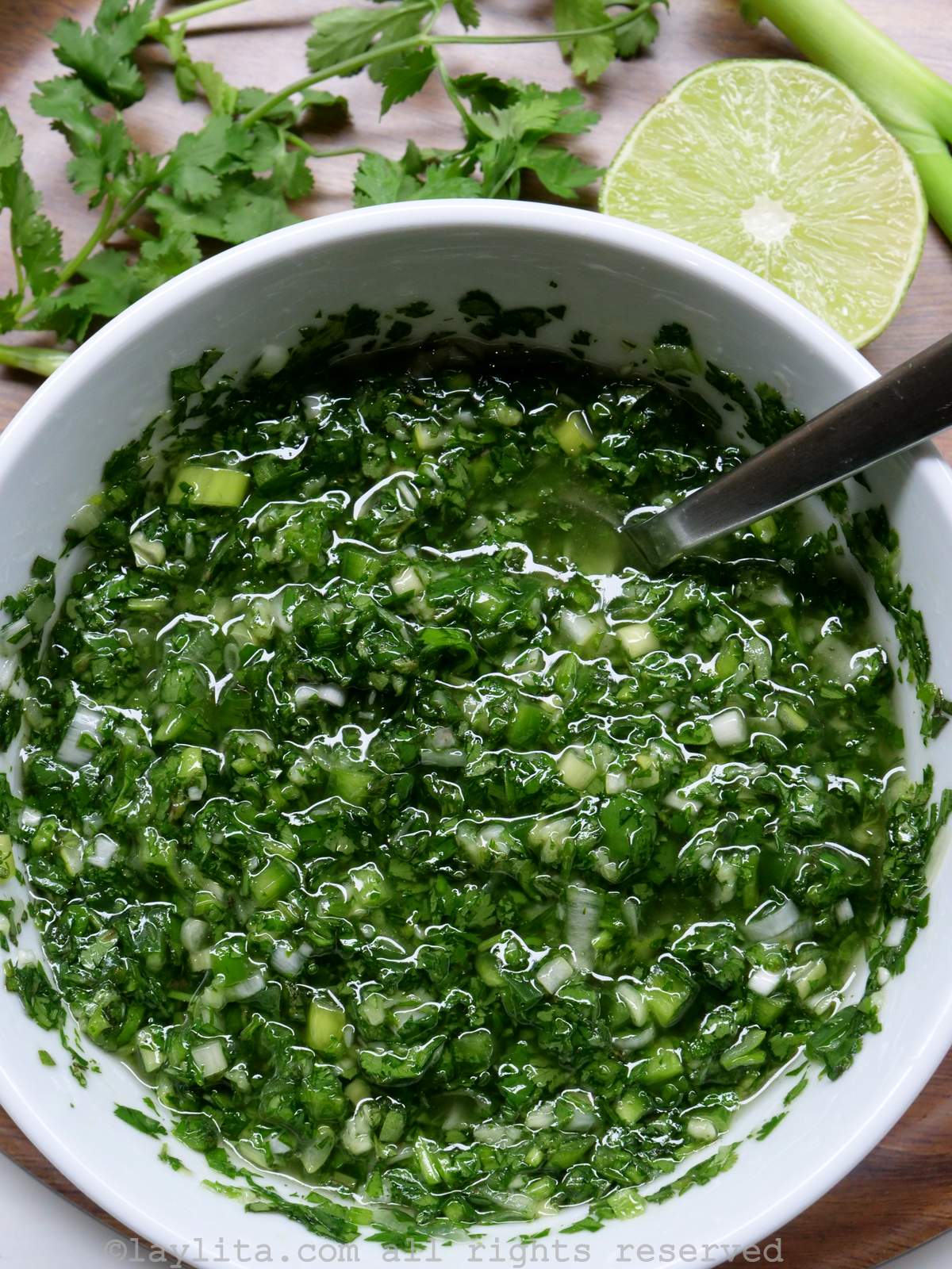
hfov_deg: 20.4
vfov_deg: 27.0
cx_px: 476
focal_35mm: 72
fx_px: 2640
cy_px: 634
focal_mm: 36
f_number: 9
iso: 2000
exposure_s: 1/80
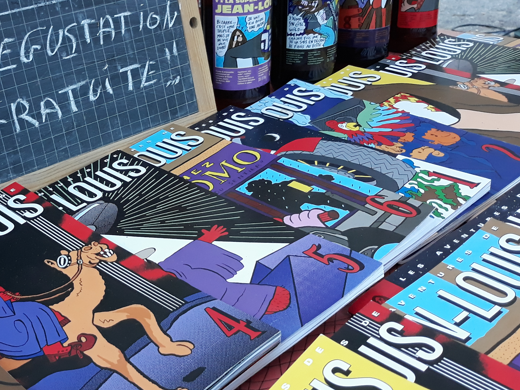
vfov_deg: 29.6
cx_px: 125
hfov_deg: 37.9
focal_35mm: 49
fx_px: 736
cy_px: 159
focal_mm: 3.71
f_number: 1.7
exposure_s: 1/50
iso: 125
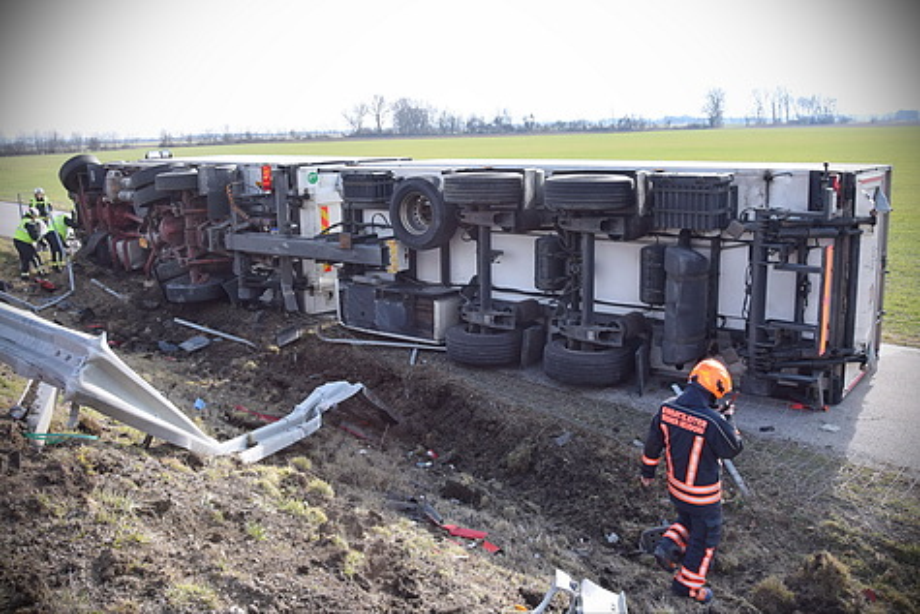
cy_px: 307
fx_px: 690
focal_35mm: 27
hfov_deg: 67.4
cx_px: 460
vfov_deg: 48.0
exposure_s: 1/250
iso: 220
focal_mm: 18
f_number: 8
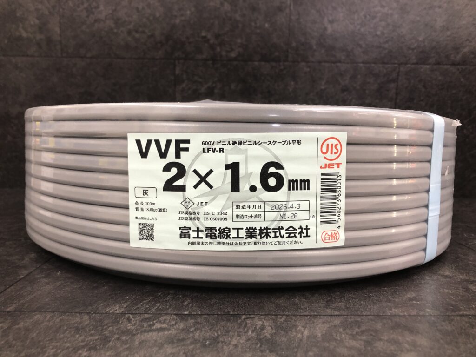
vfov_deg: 49.7
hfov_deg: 63.4
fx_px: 385
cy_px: 178
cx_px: 238
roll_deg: -0.4
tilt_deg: -5.9
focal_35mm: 28
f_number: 1.8
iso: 32
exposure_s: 1/17
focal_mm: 3.99
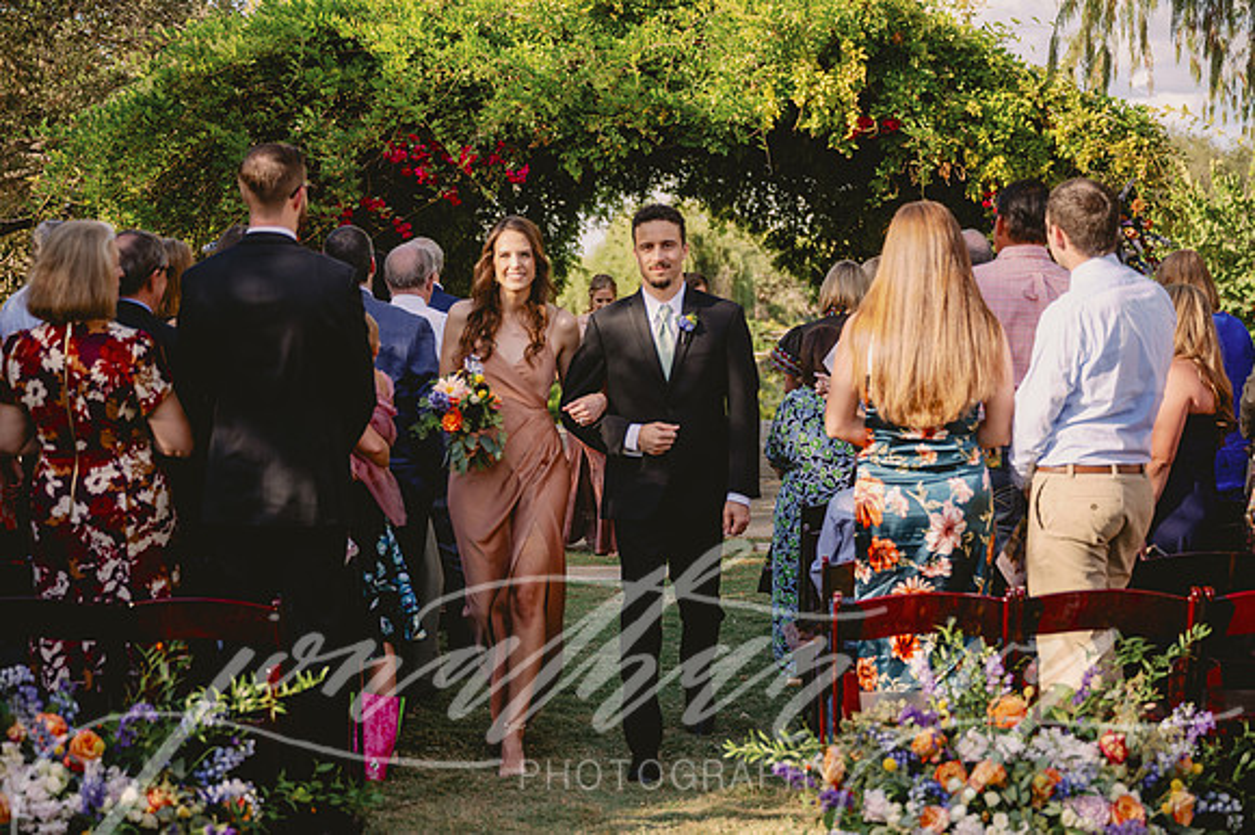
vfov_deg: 23.8
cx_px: 628
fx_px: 1986
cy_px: 418
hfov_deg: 35.1
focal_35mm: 57
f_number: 2.8
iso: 100
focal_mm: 57
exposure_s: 1/1000
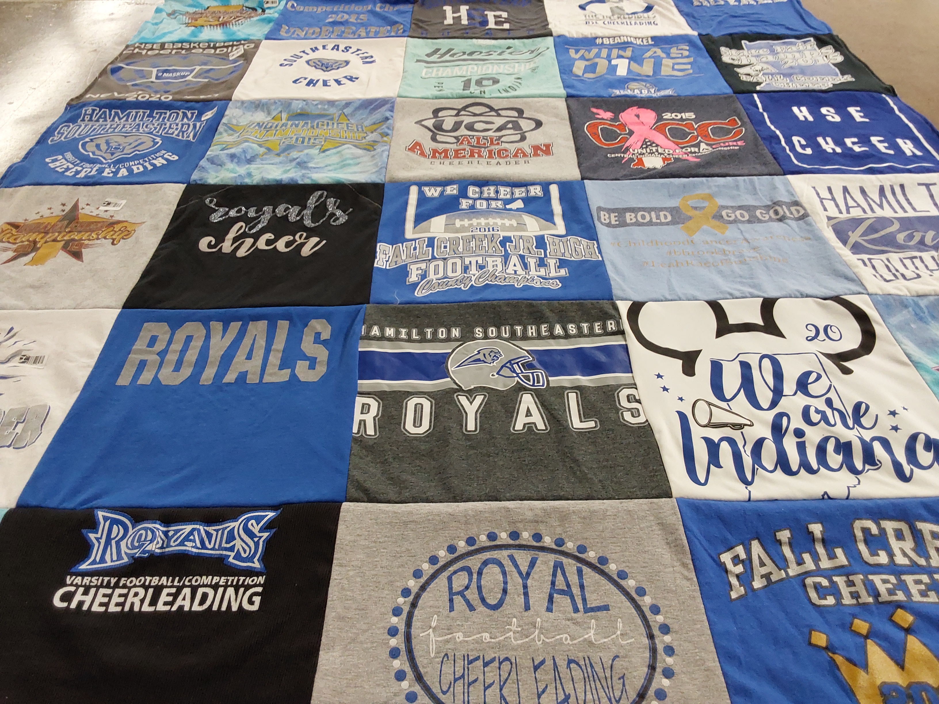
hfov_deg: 63.4
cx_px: 470
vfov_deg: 49.7
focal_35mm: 28
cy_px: 352
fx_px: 760
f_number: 1.9
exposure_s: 1/60
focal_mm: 2.91
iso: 125
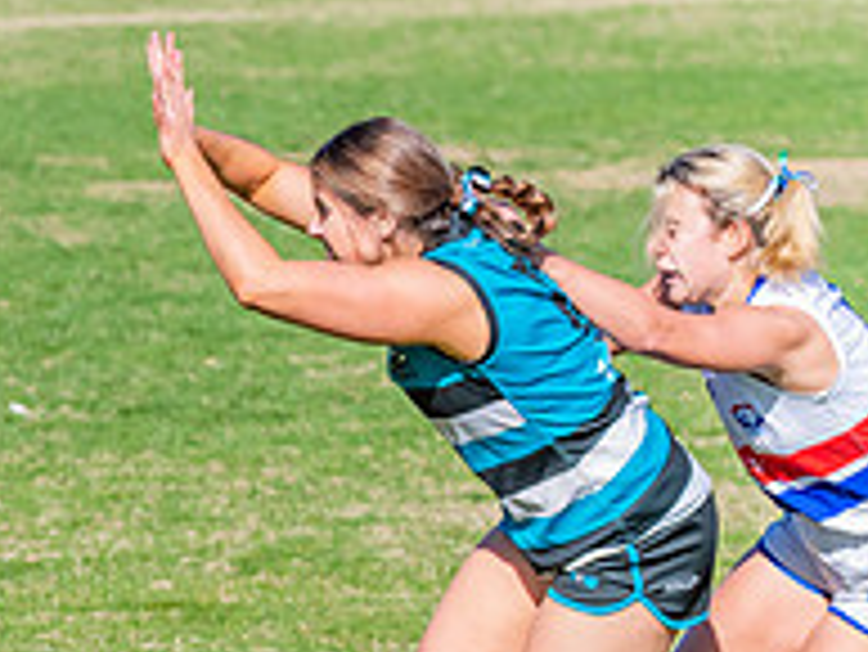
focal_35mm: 634
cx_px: -497
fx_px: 15908
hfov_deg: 3.1
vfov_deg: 2.3
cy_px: 642
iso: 800
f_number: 9
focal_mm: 200
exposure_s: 1/1600
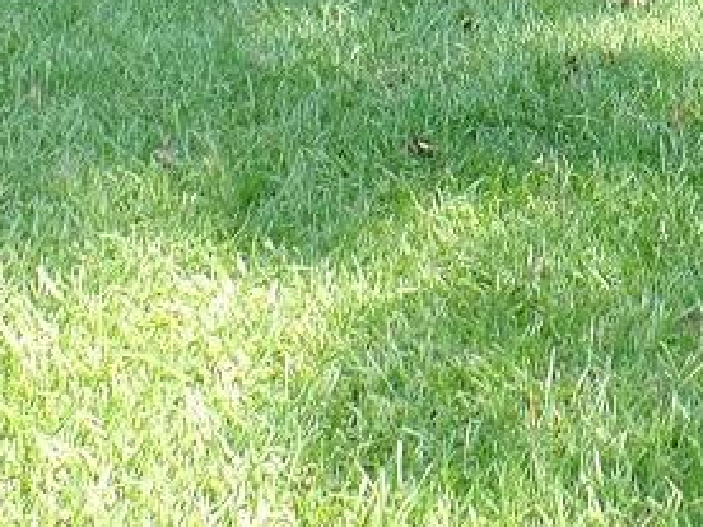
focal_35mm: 96
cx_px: 764
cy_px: -519
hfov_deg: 19.6
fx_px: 1950
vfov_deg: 13.3
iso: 80
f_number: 3.5
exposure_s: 1/90
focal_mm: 4.1
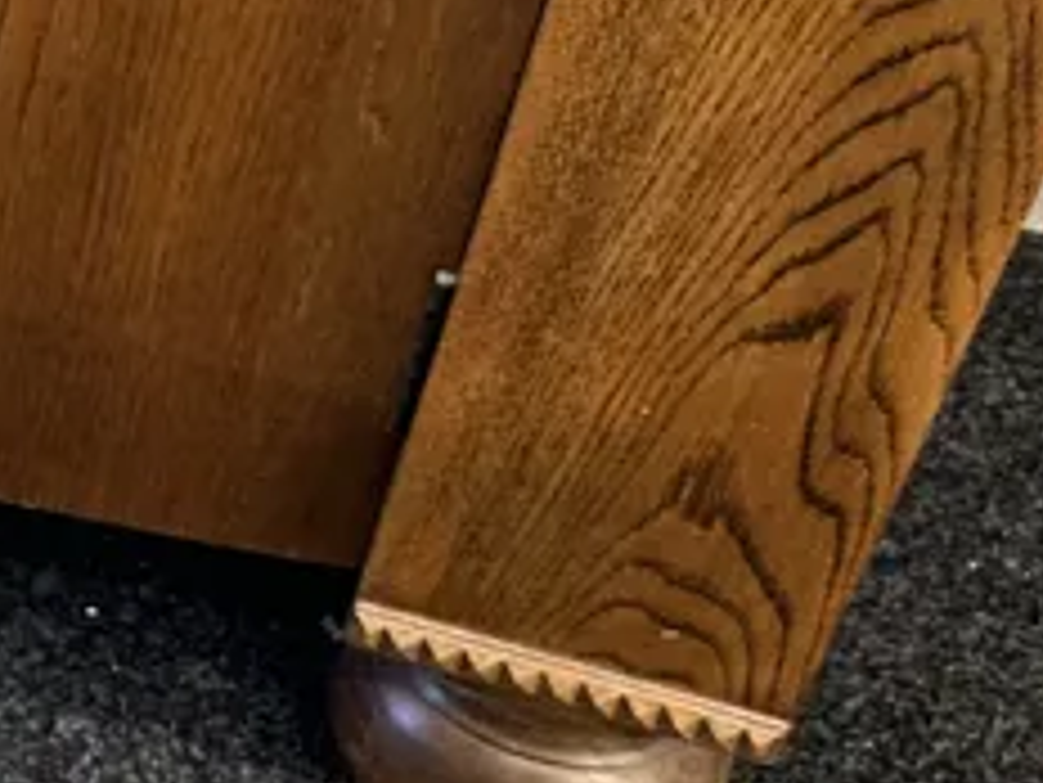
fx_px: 3194
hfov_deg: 15.4
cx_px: -940
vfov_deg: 13.9
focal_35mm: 106
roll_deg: +2.0
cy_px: 558
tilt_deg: -41.8
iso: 160
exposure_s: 1/50
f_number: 1.78
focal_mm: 6.86
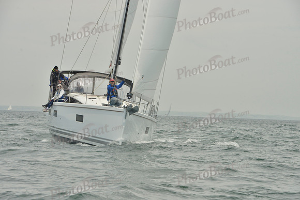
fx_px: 1167
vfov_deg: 9.8
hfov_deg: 14.7
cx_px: 150
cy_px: 100
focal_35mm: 140
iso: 560
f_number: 13
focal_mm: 140
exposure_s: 1/1250
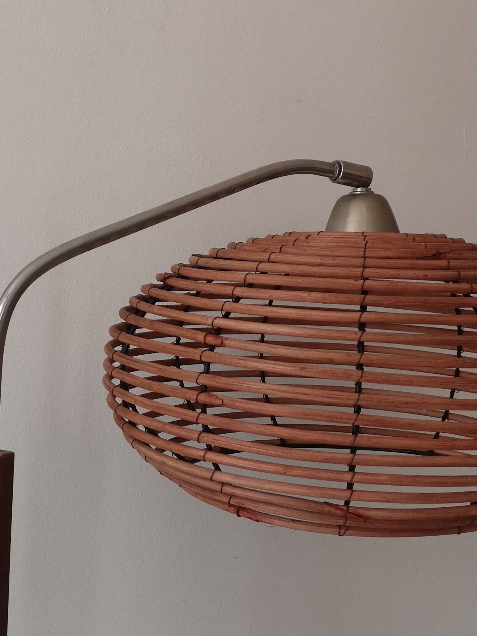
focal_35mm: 53
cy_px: 377
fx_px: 974
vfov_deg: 36.1
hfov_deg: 27.5
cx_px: 221
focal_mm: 3.95
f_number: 1.8
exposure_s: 1/30
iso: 200
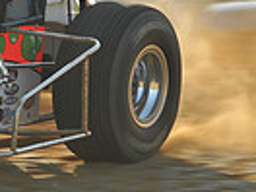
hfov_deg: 2.7
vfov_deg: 2.0
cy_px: 60
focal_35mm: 737
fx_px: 5450
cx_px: -147
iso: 400
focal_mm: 175
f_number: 9
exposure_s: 1/320
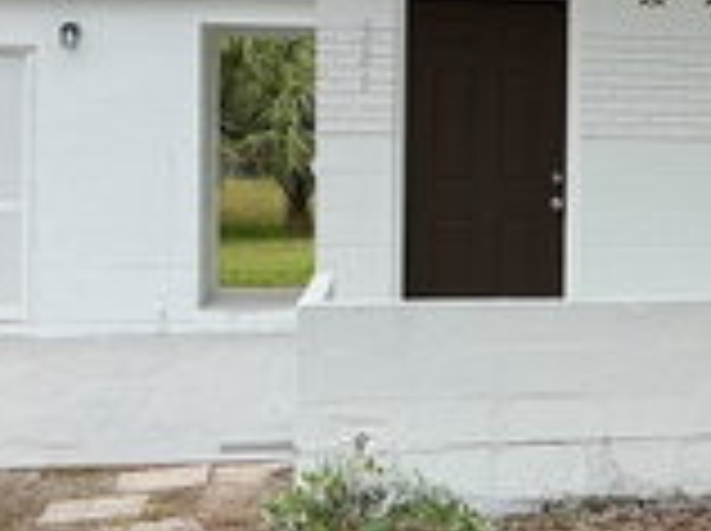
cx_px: 832
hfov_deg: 19.8
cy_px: 176
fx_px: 1928
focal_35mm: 94
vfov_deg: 15.7
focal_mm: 3
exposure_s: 1/120
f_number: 1.8
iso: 20
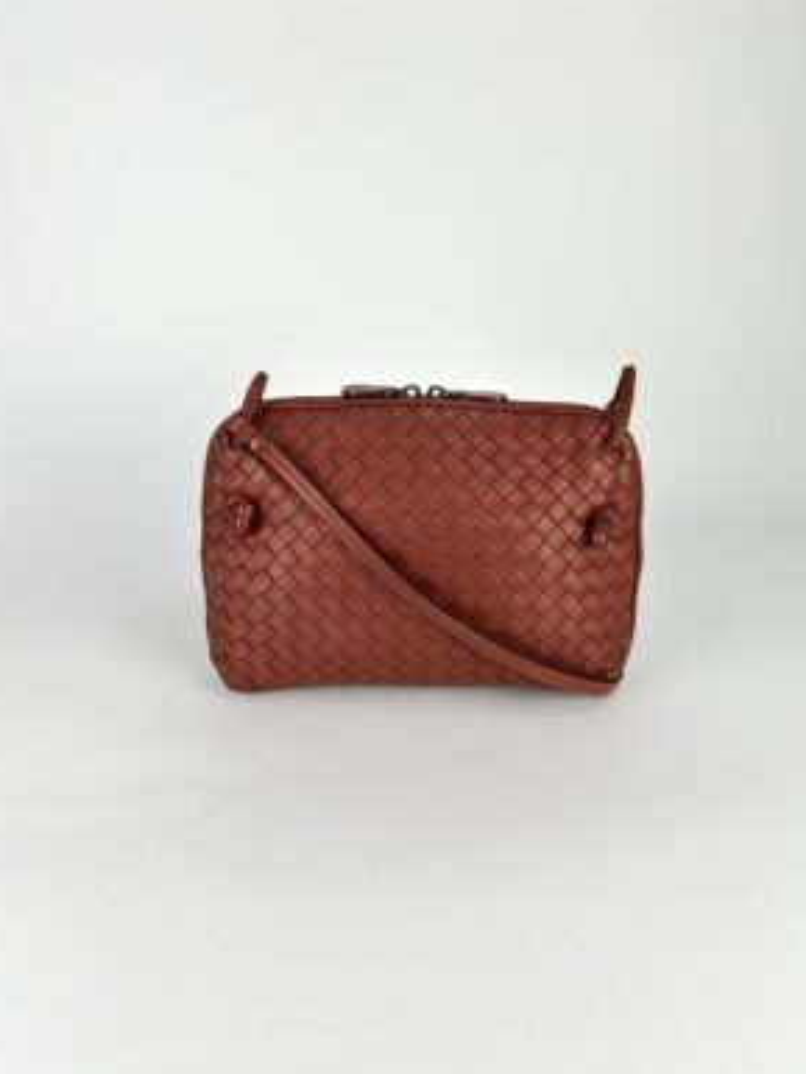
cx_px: 402
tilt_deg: -21.9
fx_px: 838
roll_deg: -0.6
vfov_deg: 65.3
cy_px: 550
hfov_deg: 51.4
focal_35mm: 27
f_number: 1.5
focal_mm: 5.7
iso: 32
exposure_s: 1/131
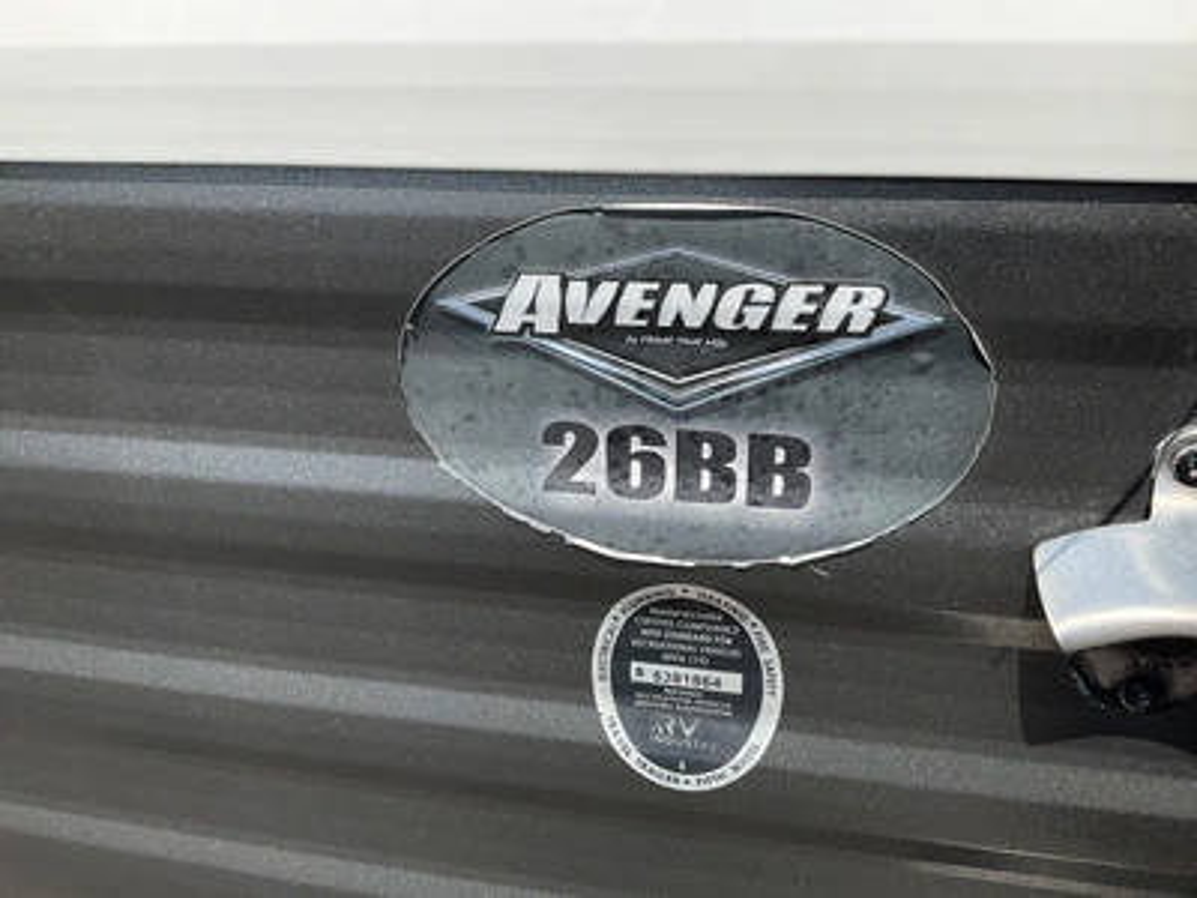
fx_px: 1003
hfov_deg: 61.7
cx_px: 598
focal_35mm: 29
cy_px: 449
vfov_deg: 48.2
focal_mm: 3
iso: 25
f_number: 1.8
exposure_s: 1/2427
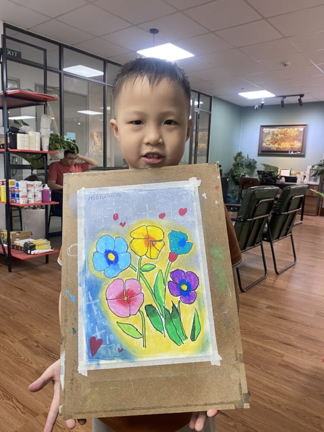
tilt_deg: -8.4
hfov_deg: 53.1
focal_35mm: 26
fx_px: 324
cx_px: 162
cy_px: 216
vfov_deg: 67.3
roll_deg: -2.3
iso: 64
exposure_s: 1/50
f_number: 1.8
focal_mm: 4.25
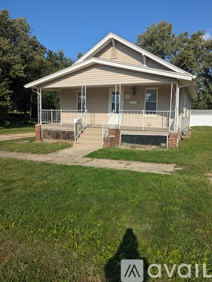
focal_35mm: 24
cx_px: 106
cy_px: 141
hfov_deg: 56.9
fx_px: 196
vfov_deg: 71.5
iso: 41
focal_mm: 6.81
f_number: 1.85
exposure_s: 1/3425
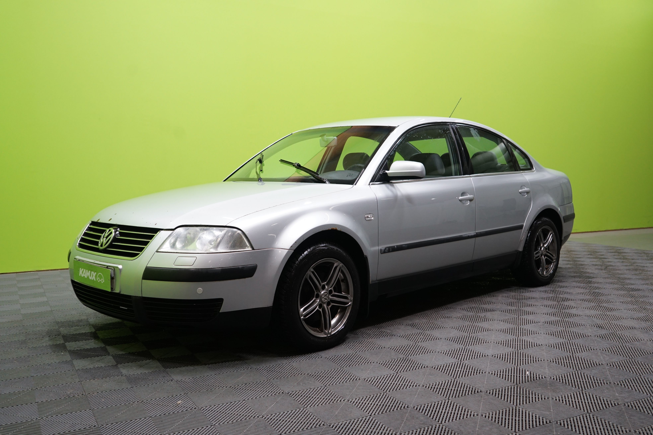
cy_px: 218
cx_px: 326
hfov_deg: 57.2
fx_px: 599
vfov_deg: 40.0
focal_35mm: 33
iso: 1000
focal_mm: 33
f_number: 4.5
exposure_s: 1/100
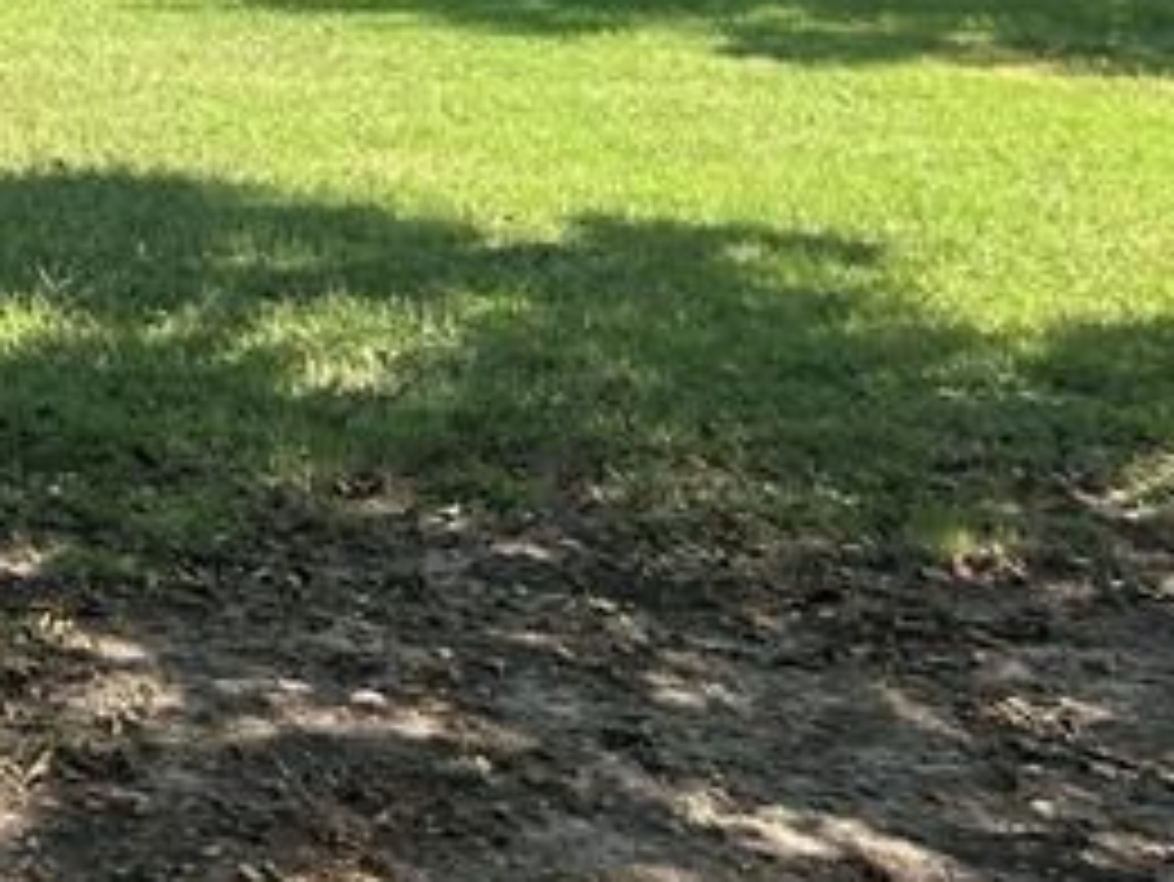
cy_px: -428
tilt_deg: -1.0
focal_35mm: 102
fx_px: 3461
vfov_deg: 13.7
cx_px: -733
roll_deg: +0.2
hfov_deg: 16.9
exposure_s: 1/1531
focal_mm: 5.7
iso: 50
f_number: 1.5
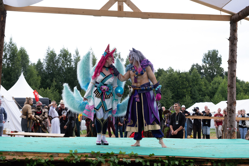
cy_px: 83
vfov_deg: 24.2
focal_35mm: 56
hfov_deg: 35.6
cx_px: 124
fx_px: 387
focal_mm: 37.6
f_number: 4
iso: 1000
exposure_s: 1/1000
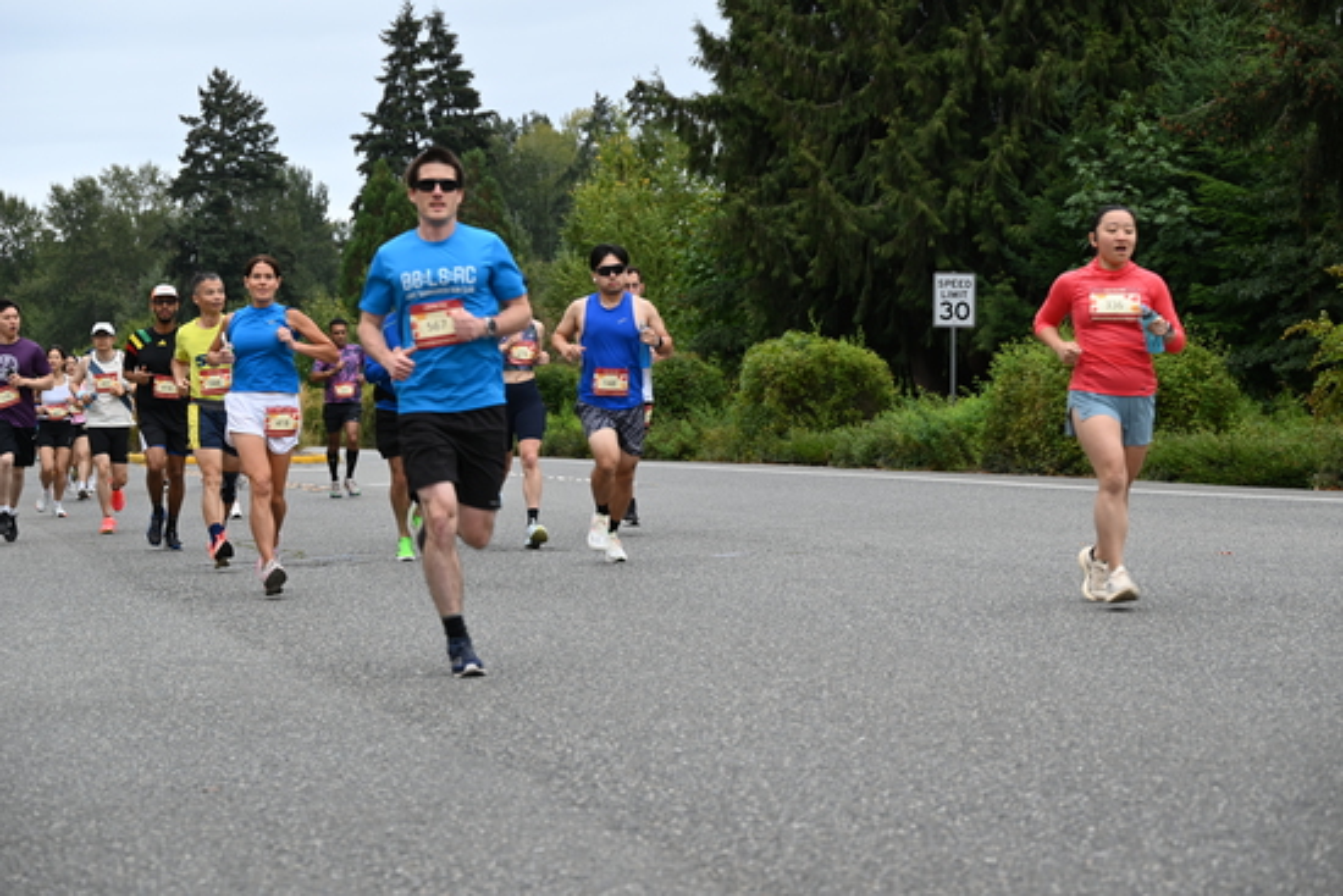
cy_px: 448
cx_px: 672
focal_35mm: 91
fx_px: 3395
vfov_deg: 15.0
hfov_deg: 22.4
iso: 400
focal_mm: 91
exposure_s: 1/160
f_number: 6.3
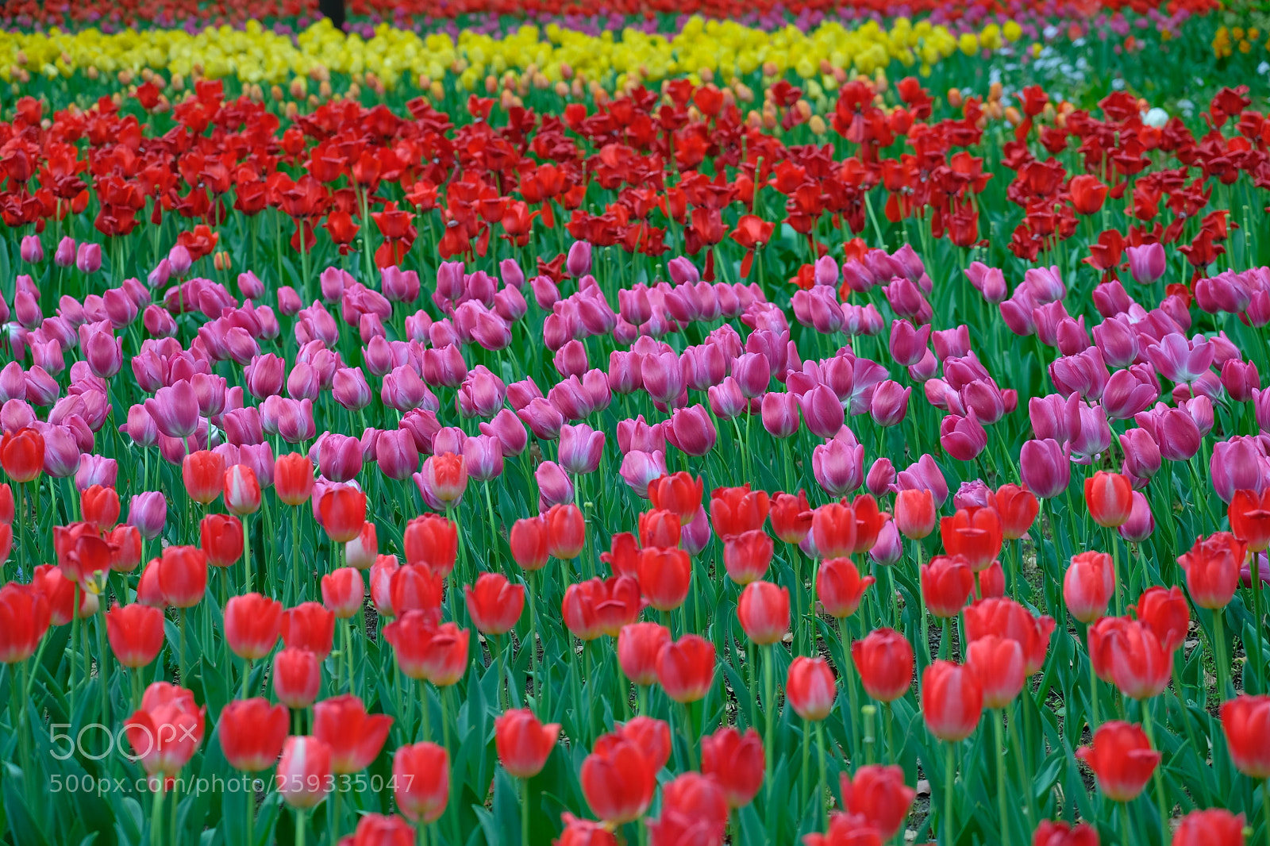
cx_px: 635
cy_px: 423
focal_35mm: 78
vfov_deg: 17.5
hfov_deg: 26.0
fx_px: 2751
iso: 200
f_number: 3.6
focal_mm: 52
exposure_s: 1/125
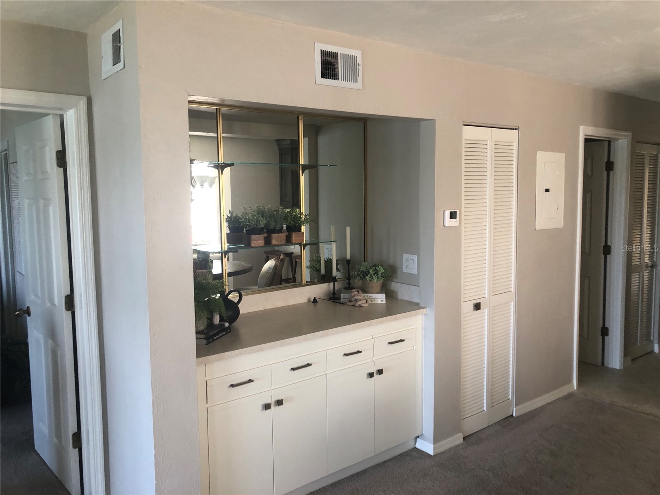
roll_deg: -0.8
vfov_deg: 49.7
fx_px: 534
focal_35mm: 28
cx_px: 330
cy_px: 248
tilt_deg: -6.7
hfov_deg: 63.4
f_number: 1.8
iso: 40
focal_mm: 3.99
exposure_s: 1/17
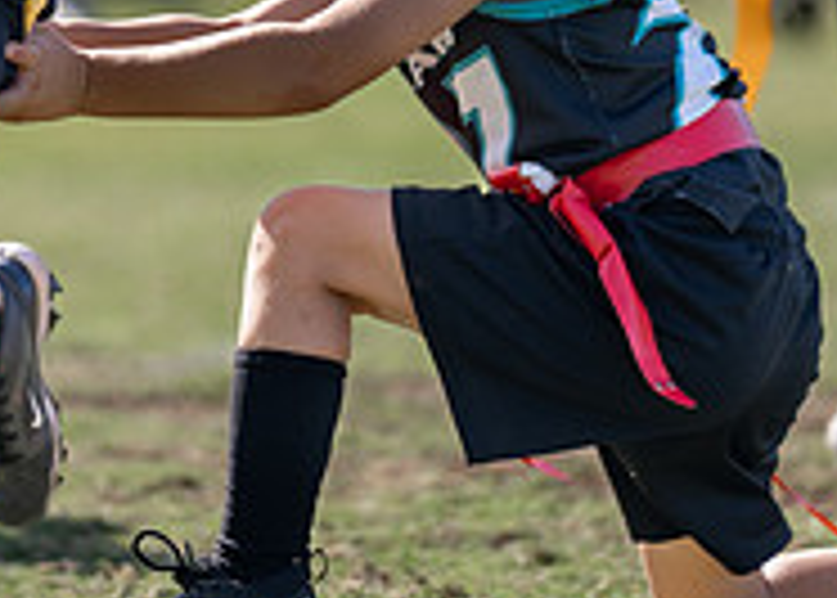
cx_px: 273
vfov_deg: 2.1
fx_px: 16266
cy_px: -244
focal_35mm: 684
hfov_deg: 2.9
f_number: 2.8
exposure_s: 1/800
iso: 100
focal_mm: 200
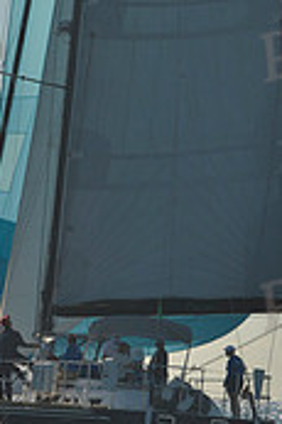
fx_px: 2767
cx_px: 134
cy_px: -74
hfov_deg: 5.8
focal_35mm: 235
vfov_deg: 8.7
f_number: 11
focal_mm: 70
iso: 200
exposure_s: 1/500
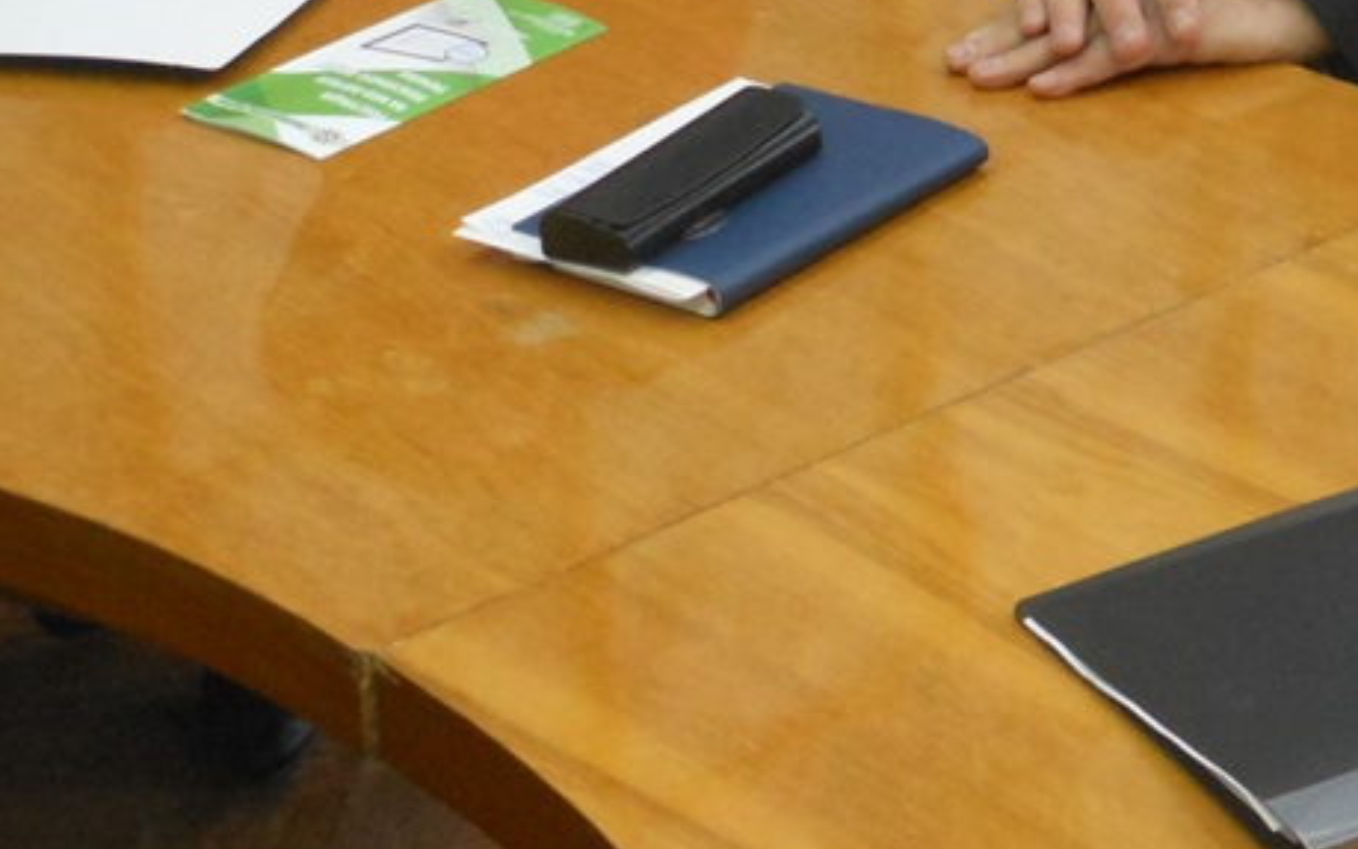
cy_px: -442
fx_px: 4405
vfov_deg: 10.6
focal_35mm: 119
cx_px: 1482
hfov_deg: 17.0
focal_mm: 7.7
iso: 400
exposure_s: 1/30
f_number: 3.8
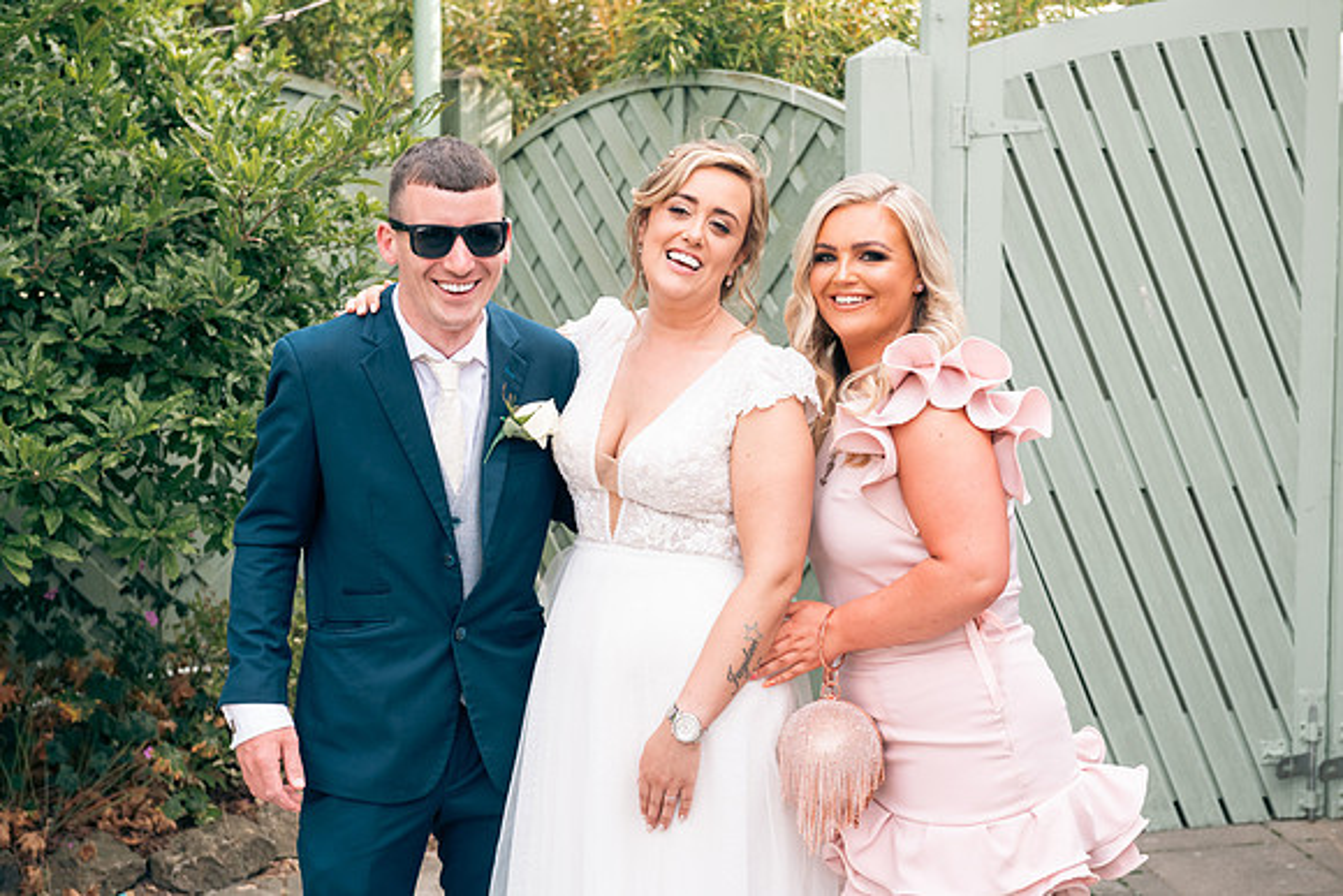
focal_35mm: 70
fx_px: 2612
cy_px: 448
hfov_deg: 28.8
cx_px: 672
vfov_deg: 19.5
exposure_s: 1/160
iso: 160
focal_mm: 70
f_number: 6.3
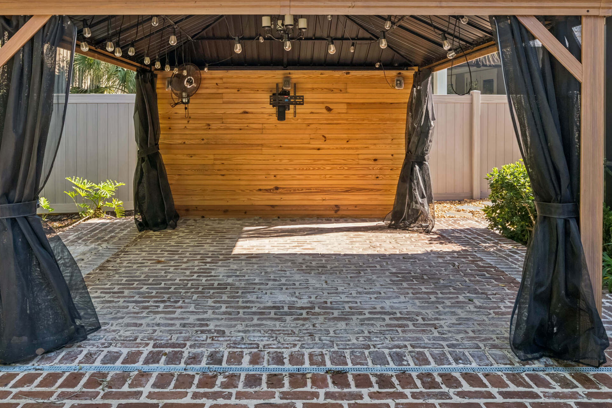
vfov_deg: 37.4
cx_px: 290
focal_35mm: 35
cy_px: 128
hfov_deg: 54.4
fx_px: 595
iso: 250
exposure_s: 1/125
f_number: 8
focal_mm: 22
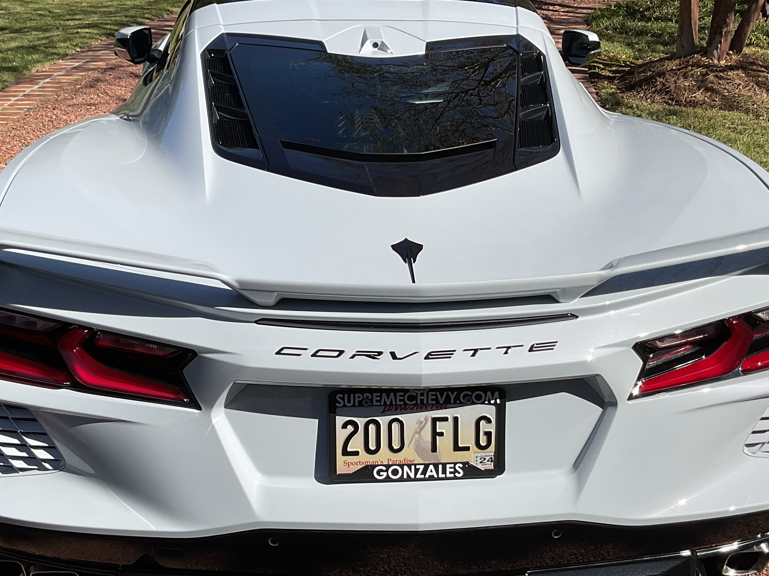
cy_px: 276
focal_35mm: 48
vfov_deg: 30.3
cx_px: 390
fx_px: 1066
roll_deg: -1.1
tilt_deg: -21.7
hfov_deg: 39.7
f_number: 1.8
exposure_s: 1/2801
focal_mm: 3
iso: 20
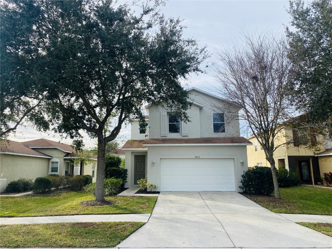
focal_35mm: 26
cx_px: 166
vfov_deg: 53.1
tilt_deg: +10.0
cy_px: 124
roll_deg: -0.1
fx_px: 249
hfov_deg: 67.3
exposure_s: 1/1629
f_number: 1.8
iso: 32
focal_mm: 4.25
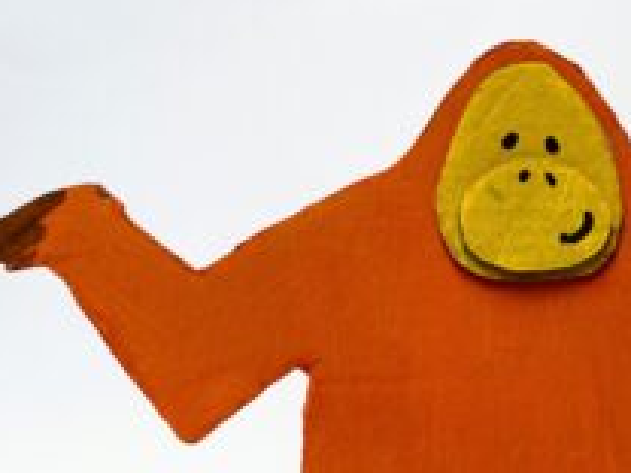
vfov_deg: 28.3
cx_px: 494
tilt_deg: -6.5
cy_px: 397
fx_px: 911
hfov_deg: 37.0
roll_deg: -2.9
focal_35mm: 50
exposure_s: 1/121
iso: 40
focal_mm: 4.25
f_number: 1.8
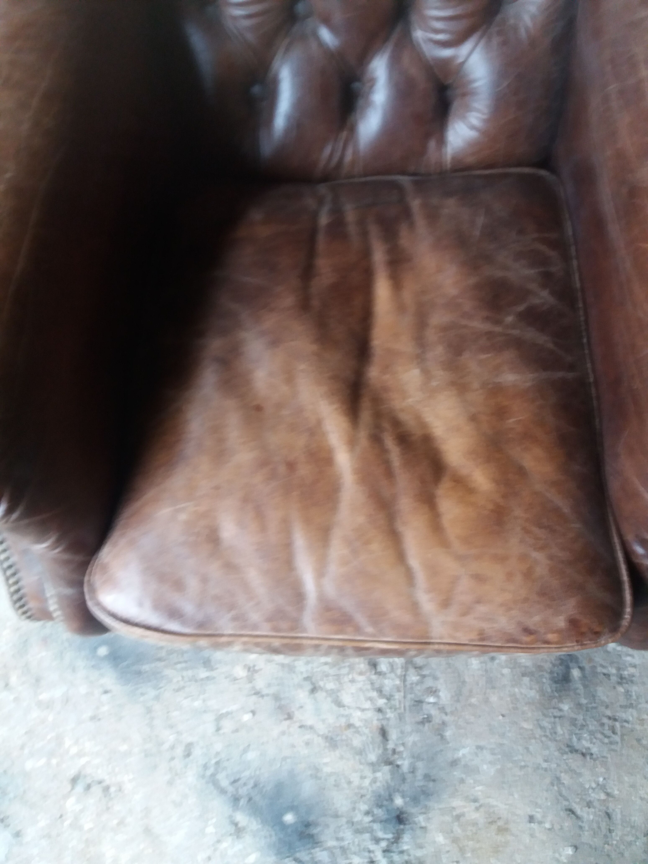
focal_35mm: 28
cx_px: 324
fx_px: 699
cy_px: 432
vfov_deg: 63.4
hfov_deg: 49.7
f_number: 1.9
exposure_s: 1/20
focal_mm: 3.7
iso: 160
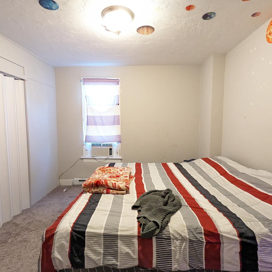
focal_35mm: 19
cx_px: 135
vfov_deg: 77.7
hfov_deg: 77.7
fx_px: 169
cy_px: 135
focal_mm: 2.35
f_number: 2.2
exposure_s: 1/60
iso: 1266
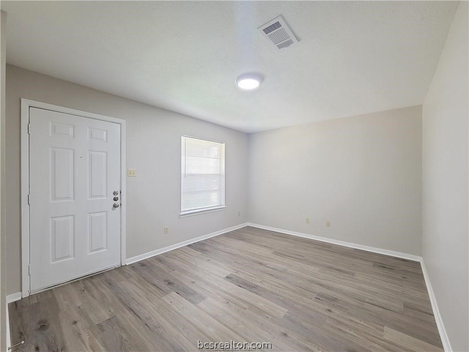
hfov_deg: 106.2
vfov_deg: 89.9
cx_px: 234
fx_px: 176
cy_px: 176
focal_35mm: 13
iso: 320
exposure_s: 1/39
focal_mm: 2.2
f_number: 2.2
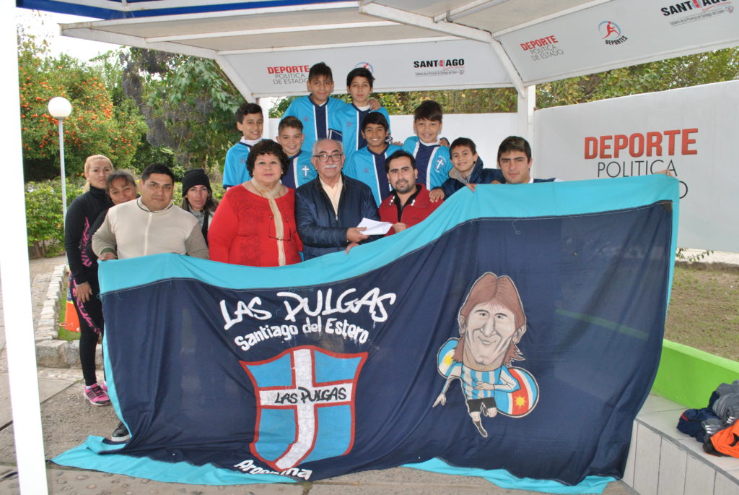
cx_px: 370
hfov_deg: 61.9
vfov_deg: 43.7
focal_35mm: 30
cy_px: 248
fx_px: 616
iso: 400
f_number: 7.1
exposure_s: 1/80
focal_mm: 20
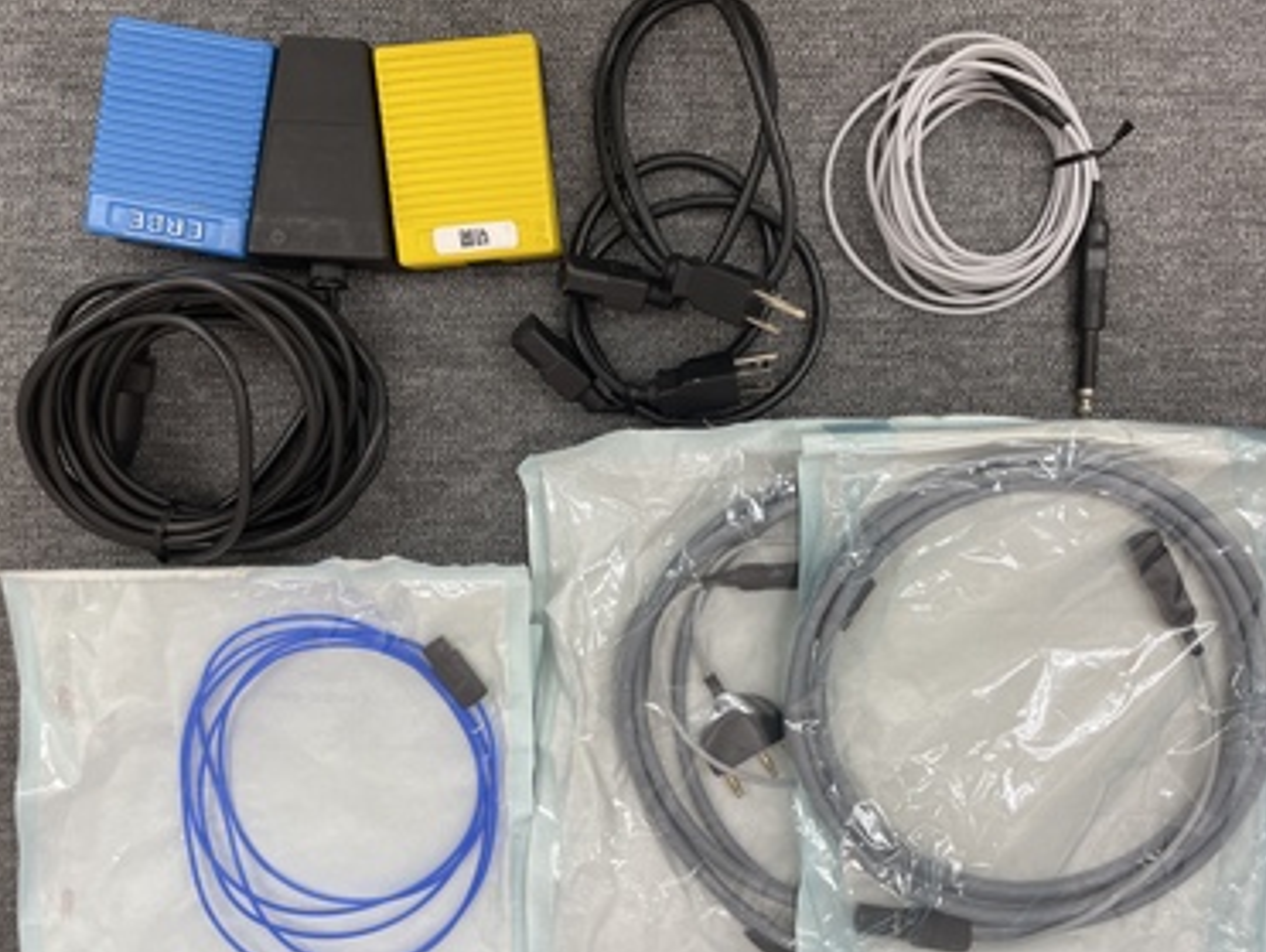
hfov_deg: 63.3
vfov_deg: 49.8
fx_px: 1025
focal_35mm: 28
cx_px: 676
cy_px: 481
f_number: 1.6
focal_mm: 4.2
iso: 50
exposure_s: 1/120
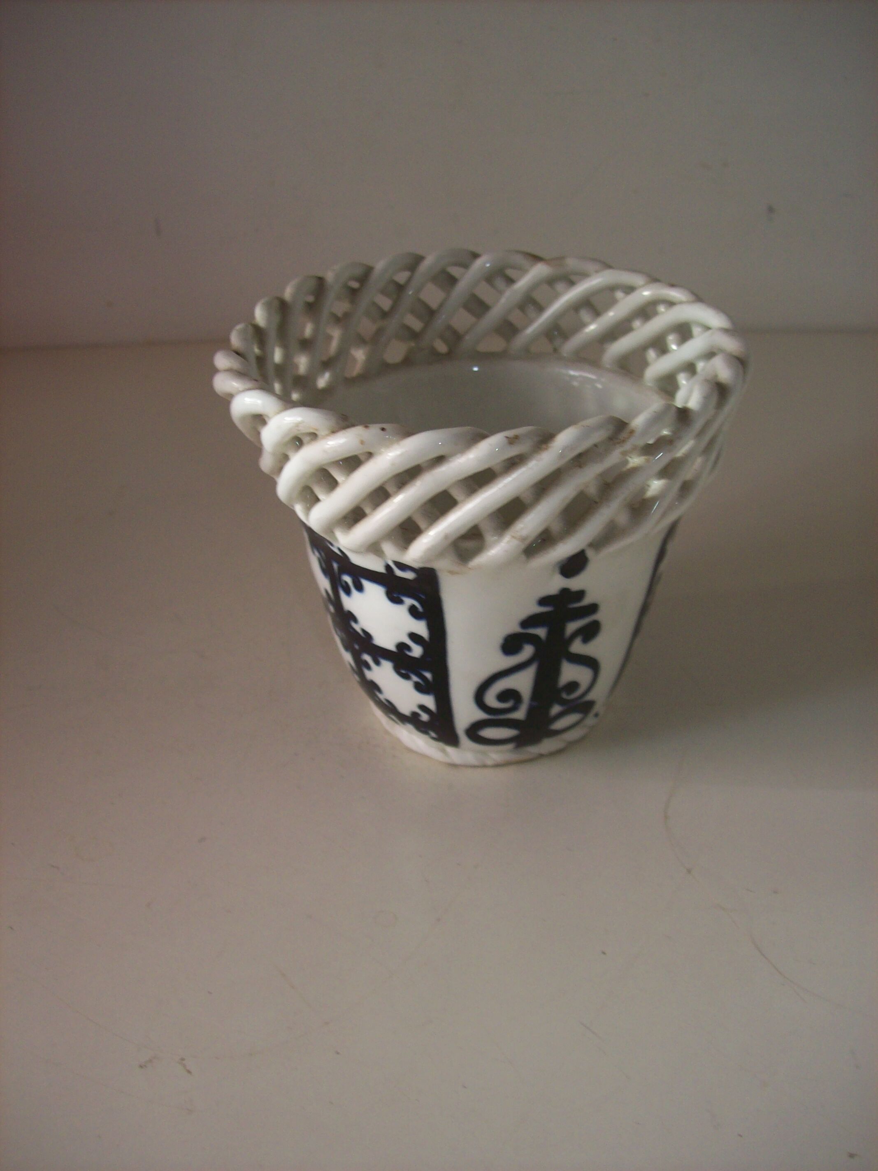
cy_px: 586
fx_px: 1218
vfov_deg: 51.4
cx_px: 439
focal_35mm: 36
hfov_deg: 39.6
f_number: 2.7
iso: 80
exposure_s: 1/64
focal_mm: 6
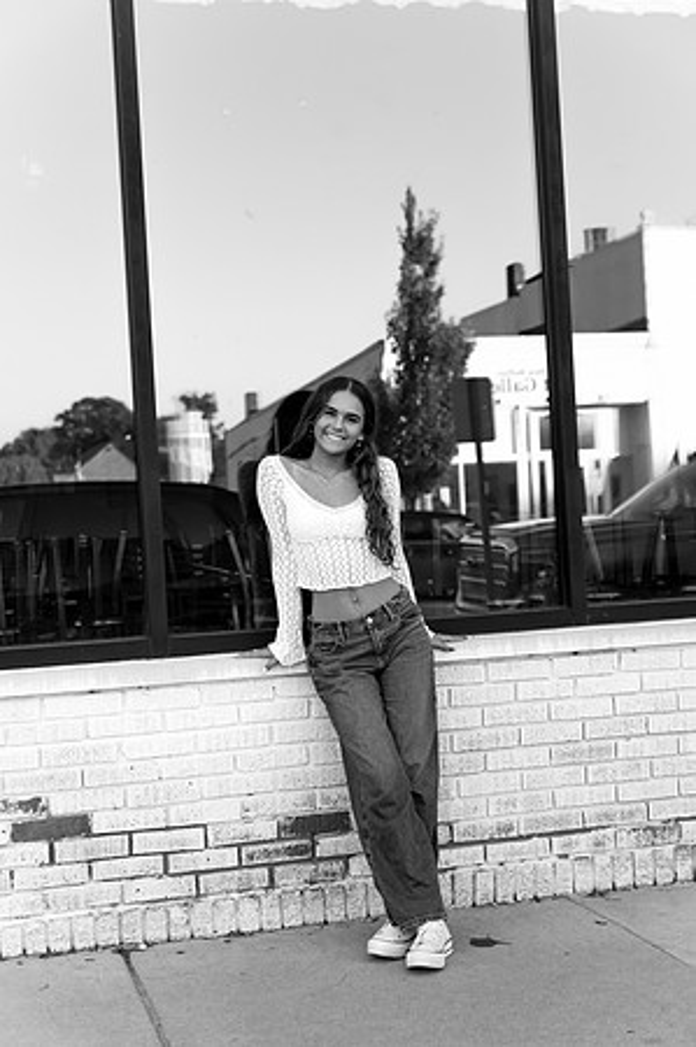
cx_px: 348
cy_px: 524
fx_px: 1570
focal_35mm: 54
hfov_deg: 25.0
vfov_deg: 36.9
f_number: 4
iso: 1600
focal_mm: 54
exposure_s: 1/1250
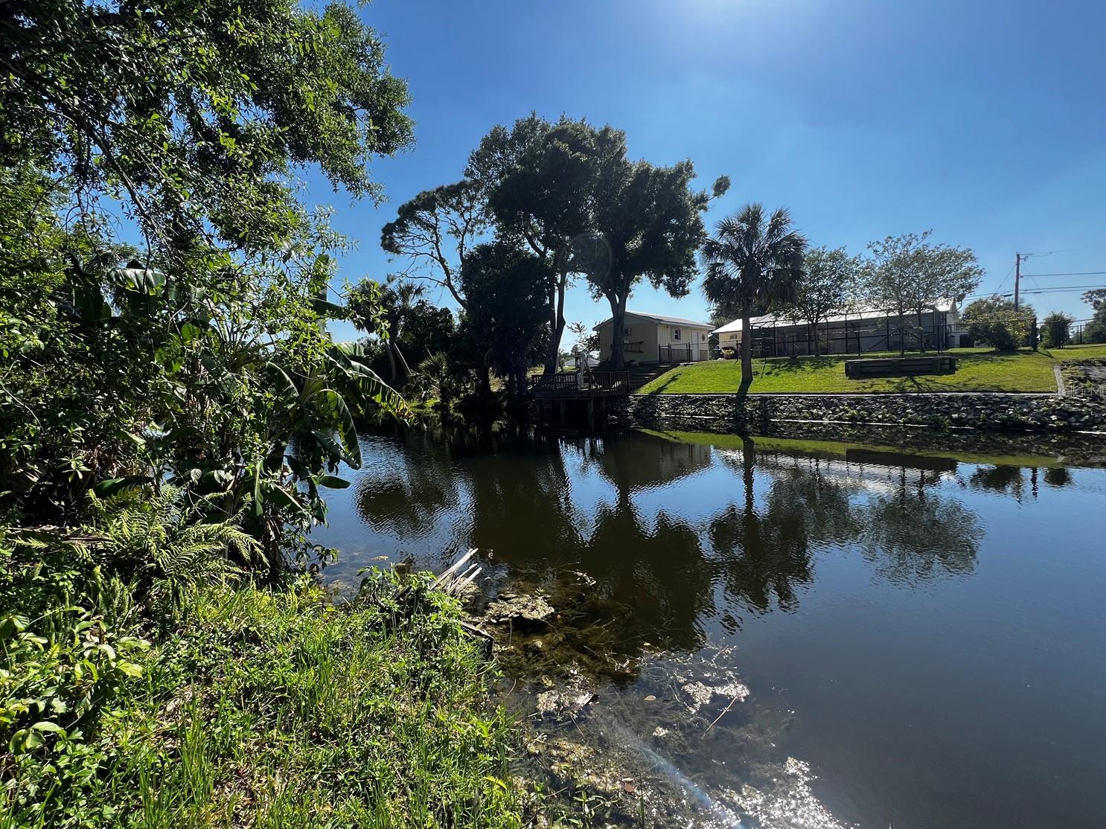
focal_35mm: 14
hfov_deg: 102.0
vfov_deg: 85.6
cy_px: 391
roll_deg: +1.6
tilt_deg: -1.7
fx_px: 447
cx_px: 524
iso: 32
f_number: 1.8
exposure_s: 1/803
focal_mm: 1.57
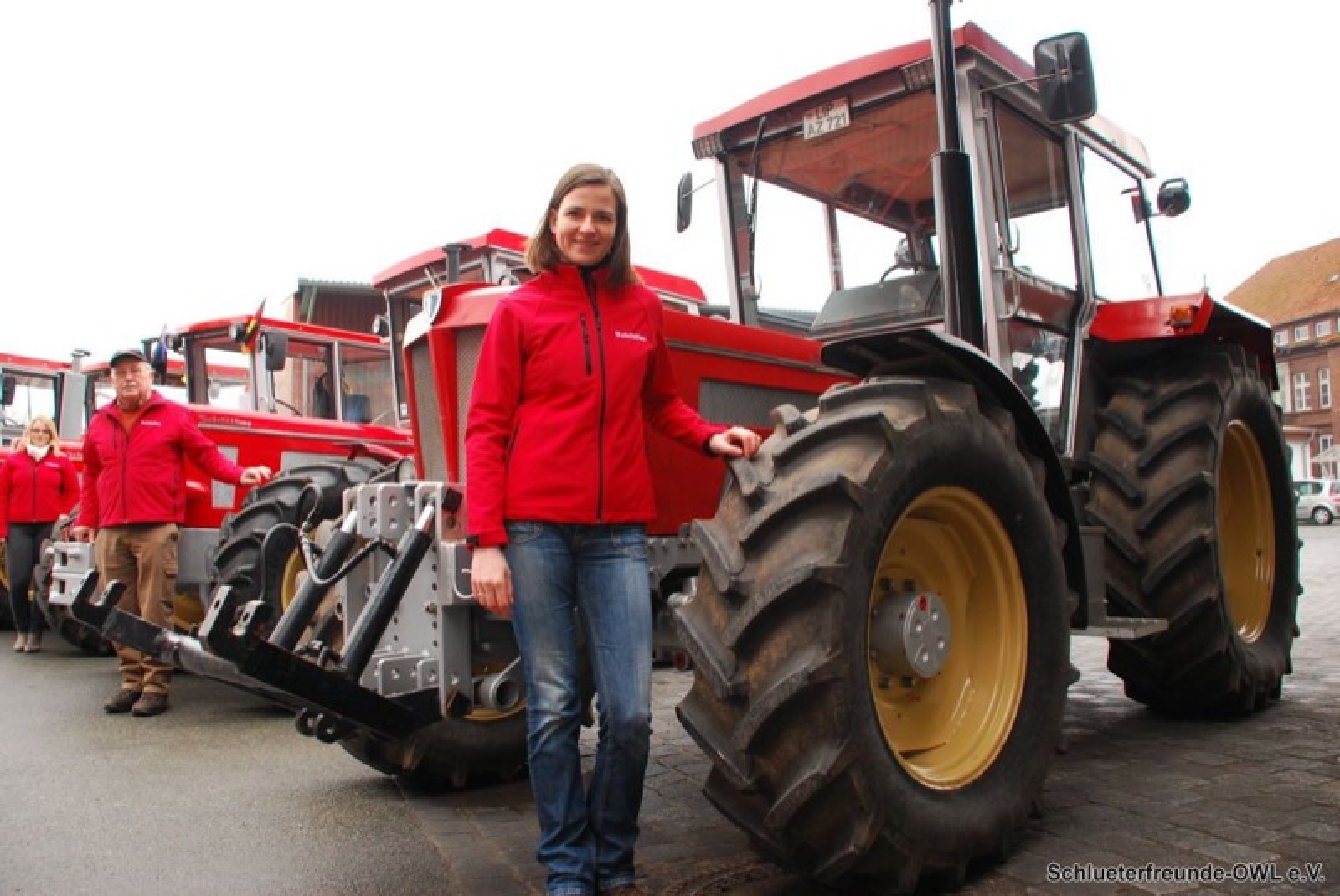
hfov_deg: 67.3
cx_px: 670
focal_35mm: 27
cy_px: 448
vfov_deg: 48.0
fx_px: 1006
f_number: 4
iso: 400
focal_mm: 18
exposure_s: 1/60
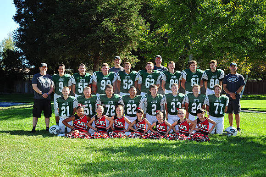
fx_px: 369
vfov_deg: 27.0
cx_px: 133
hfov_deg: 39.6
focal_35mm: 50
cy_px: 88
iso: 400
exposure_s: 1/500
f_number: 6.3
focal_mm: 50
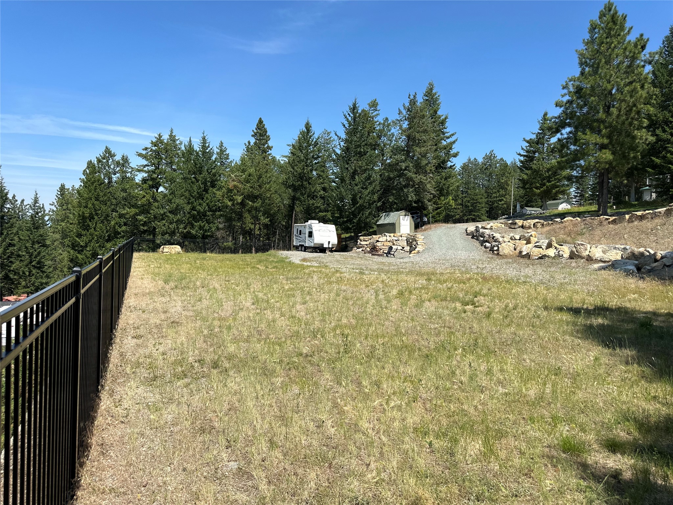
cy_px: 252
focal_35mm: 24
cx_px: 336
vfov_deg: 56.8
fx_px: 467
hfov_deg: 71.6
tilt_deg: -0.2
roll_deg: -2.0
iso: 80
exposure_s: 1/4016
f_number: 1.78
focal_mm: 6.86
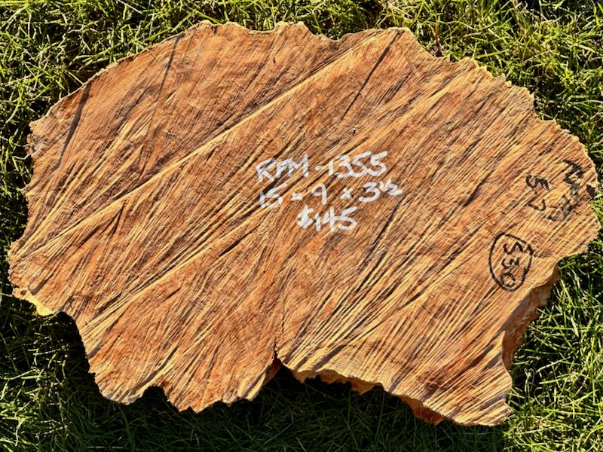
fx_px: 1341
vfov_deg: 19.1
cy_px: 226
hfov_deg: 25.3
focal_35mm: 77
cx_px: 302
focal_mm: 9
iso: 50
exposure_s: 1/99
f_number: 2.8
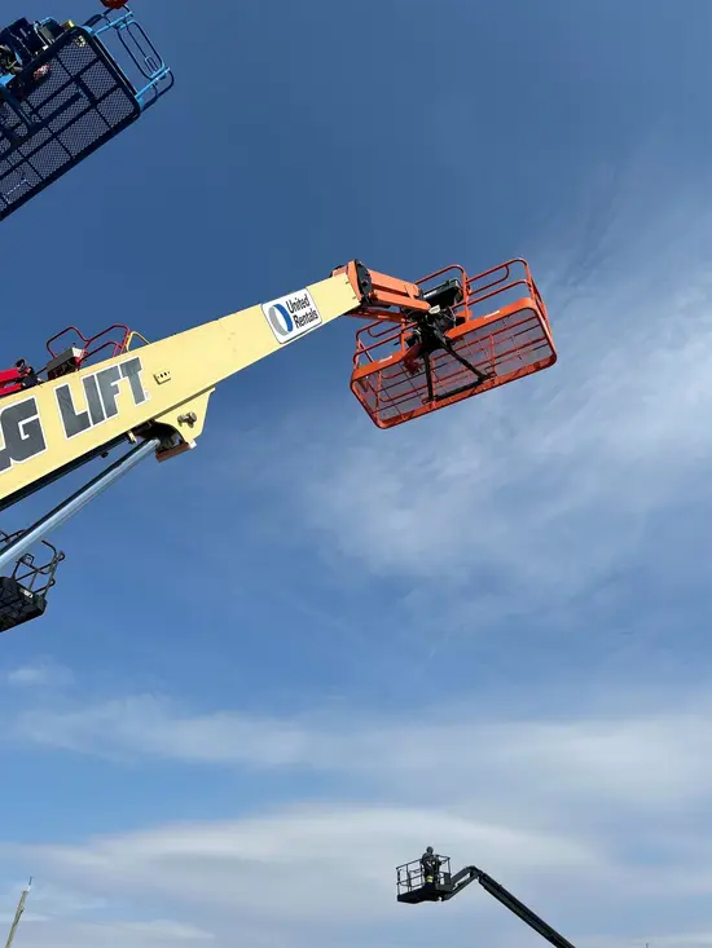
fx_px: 713
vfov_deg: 67.3
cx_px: 356
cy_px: 474
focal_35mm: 26
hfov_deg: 53.1
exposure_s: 1/6579
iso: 50
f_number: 1.5
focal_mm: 5.7
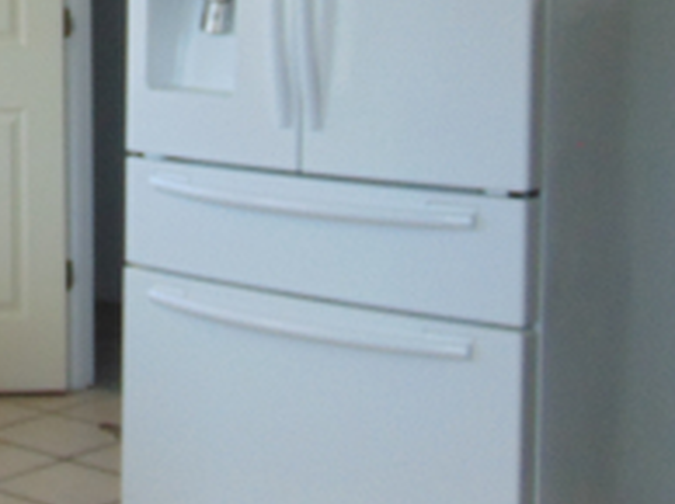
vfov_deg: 16.8
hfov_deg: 21.2
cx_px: -130
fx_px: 1675
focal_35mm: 86
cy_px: 28
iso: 80
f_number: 3
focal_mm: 4.5
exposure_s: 1/60
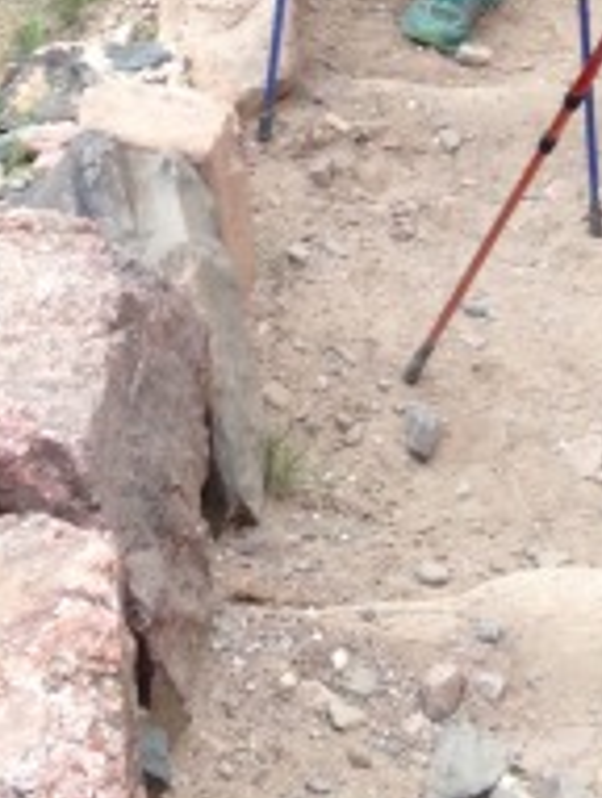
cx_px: 523
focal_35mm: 147
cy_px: -742
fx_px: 3397
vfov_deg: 12.1
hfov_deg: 10.1
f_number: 2.4
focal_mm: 4.12
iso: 50
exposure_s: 1/160
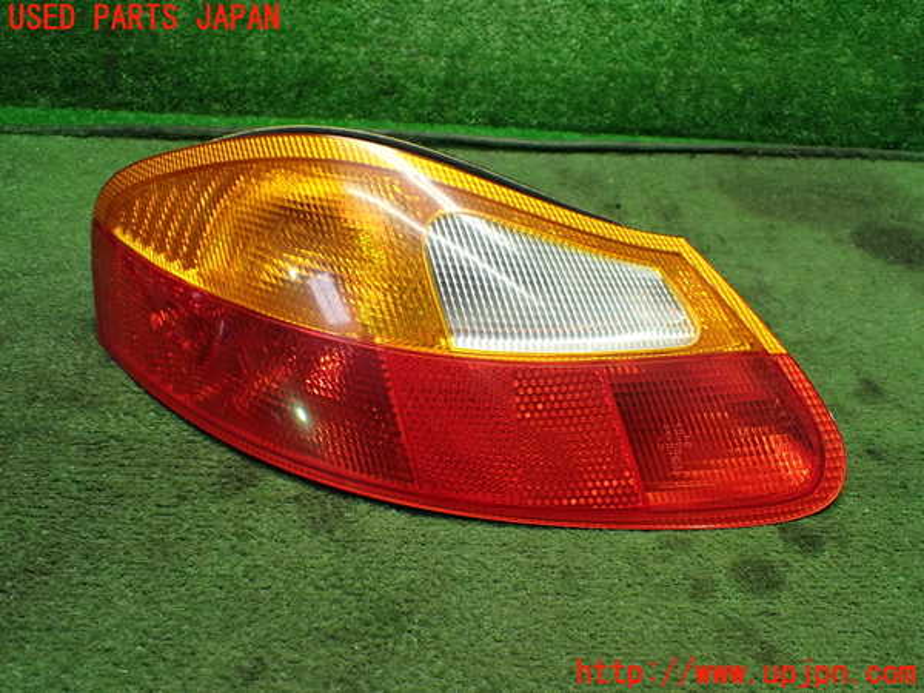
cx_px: 462
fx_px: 801
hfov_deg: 60.0
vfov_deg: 46.8
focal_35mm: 30
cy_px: 346
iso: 640
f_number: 2.3
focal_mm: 5.4
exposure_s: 1/125
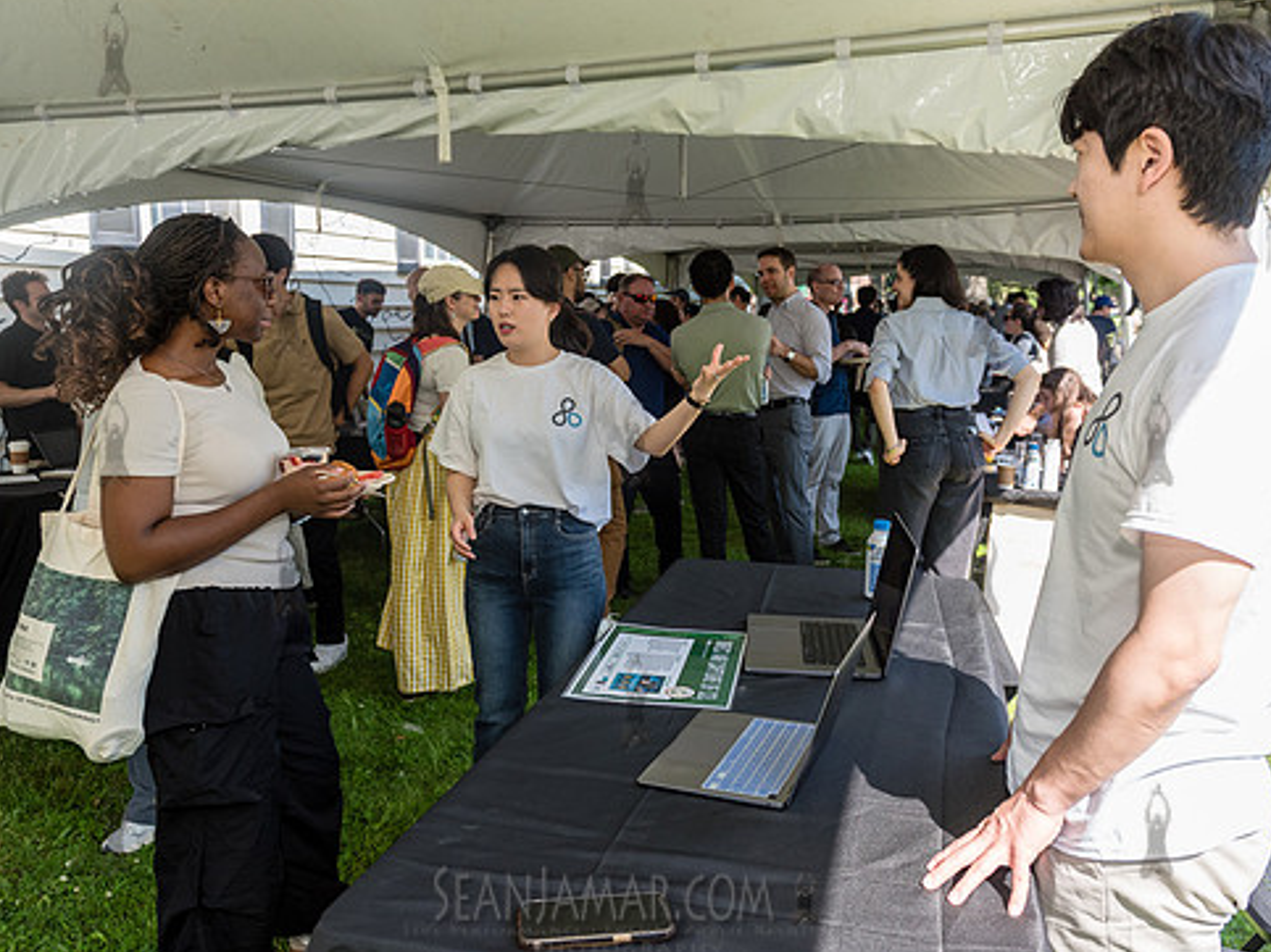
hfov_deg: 61.7
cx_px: 652
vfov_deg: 48.2
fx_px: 1065
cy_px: 439
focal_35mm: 29
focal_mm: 24
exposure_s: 1/1000
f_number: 3.5
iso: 400
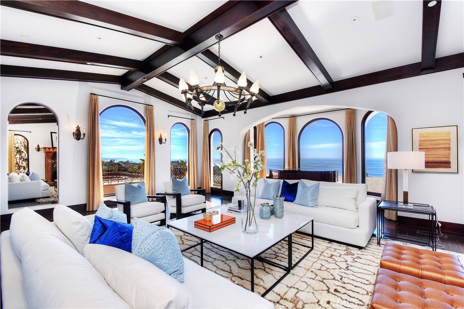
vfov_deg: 77.3
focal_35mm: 15
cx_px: 232
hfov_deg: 100.4
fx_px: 193
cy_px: 154
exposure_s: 1/160
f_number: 7.1
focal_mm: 10
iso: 250
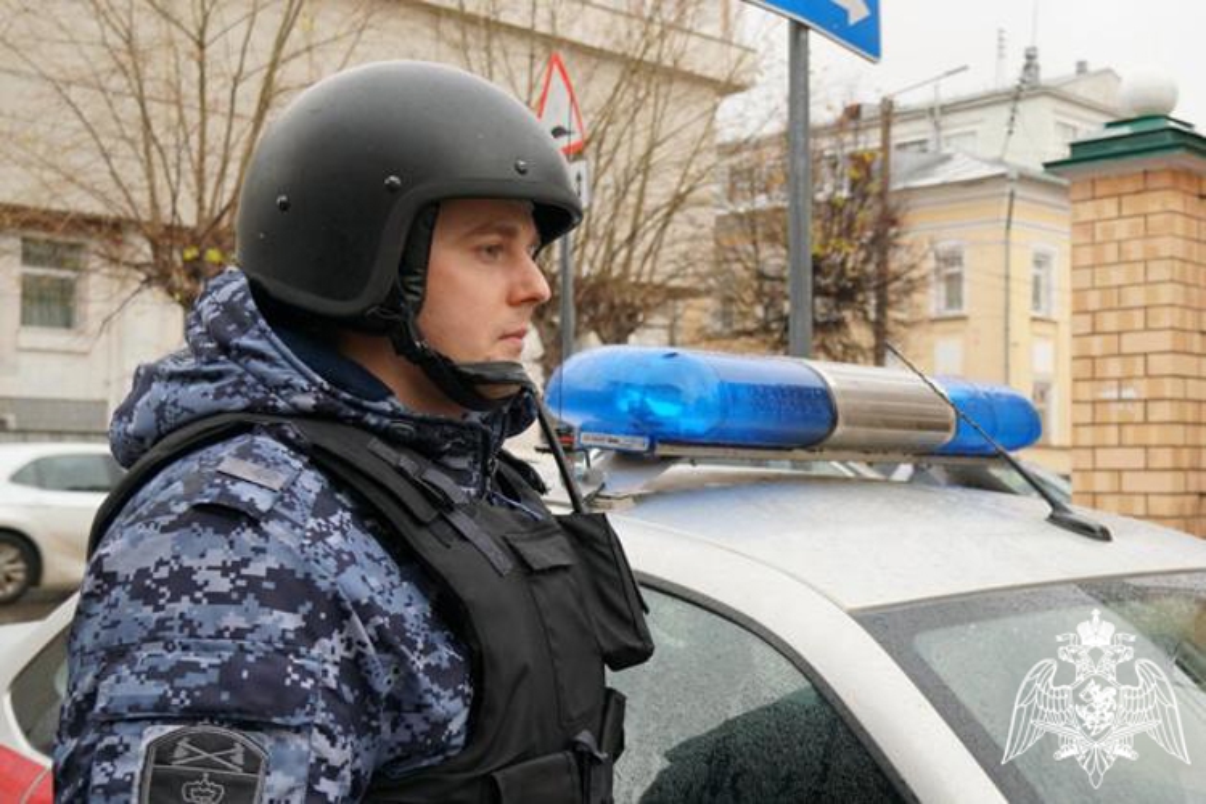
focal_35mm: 34
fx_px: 1156
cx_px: 603
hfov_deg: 55.1
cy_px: 402
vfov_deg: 38.4
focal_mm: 23
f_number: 4
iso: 160
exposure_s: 1/160
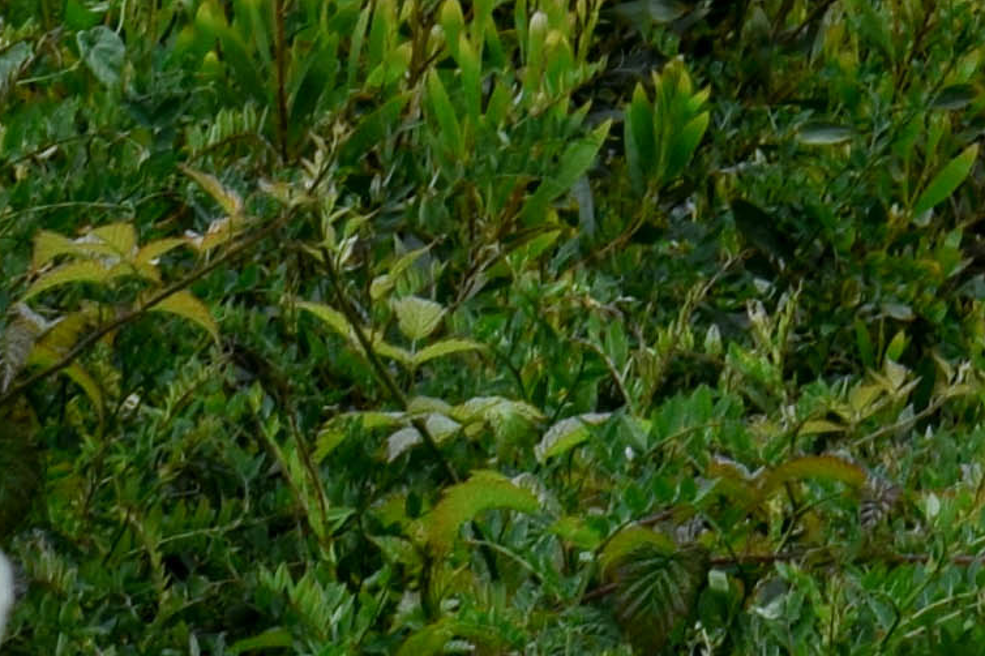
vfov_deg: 4.3
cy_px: -1911
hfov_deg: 6.7
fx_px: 8151
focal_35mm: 298
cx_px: 2009
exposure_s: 1/400
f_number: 10
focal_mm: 25
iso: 200
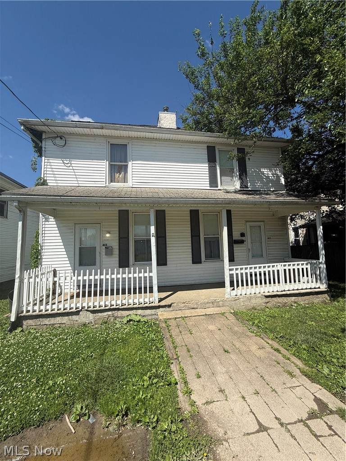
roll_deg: +2.9
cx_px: 173
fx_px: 187
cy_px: 230
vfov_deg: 102.1
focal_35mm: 14
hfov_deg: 85.7
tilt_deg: +6.5
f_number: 2.2
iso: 50
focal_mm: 2.22
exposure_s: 1/2611
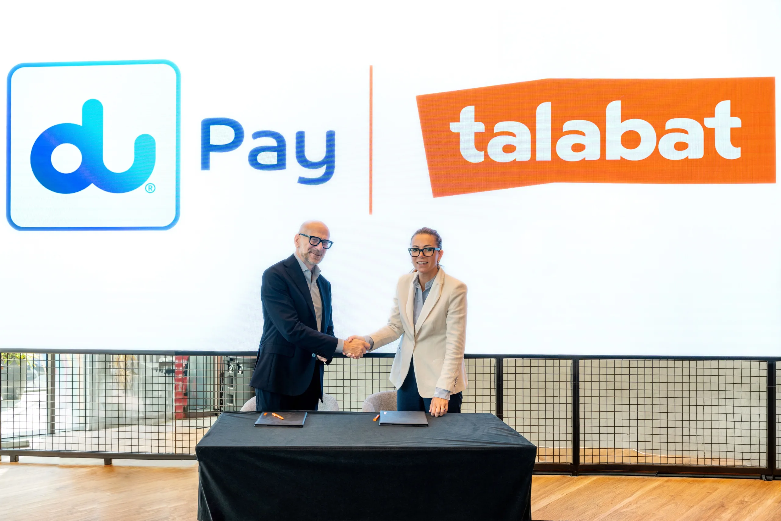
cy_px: 260
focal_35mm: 32
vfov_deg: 41.6
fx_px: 686
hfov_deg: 59.3
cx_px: 390
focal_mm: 31.6
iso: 640
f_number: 4.5
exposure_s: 1/160
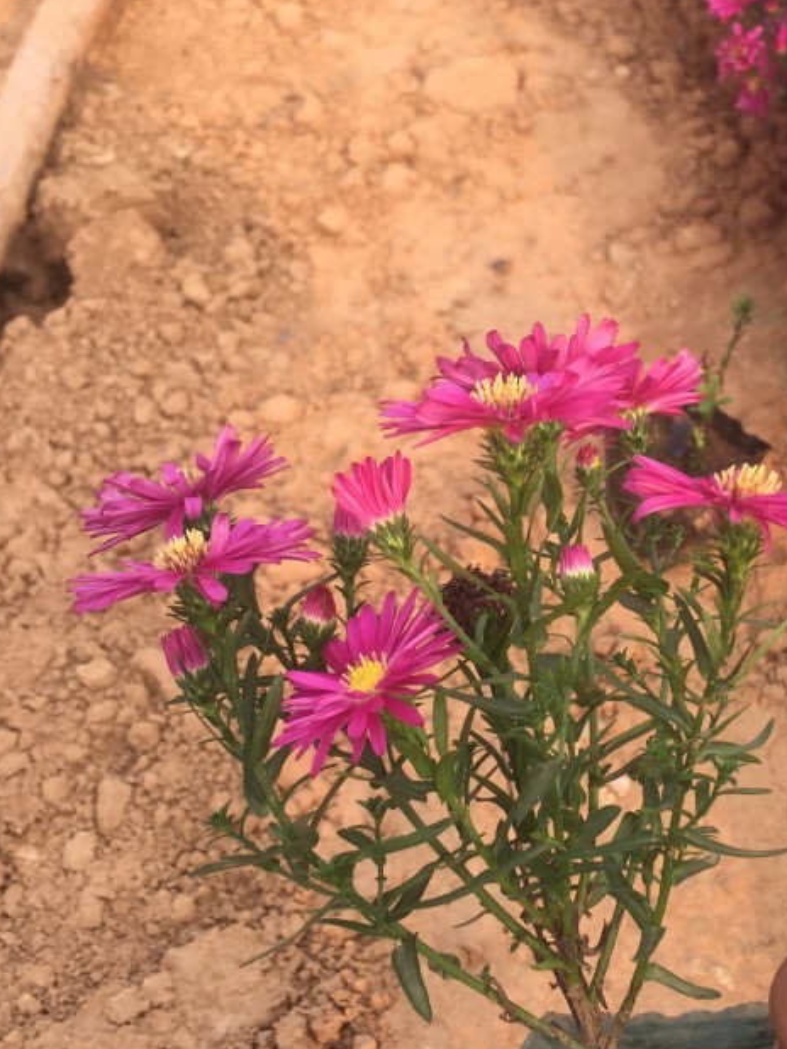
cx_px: 633
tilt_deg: -42.9
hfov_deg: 28.5
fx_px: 1515
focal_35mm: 50
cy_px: 506
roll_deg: +10.6
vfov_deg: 38.2
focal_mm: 4.15
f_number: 2.2
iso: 32
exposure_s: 1/255
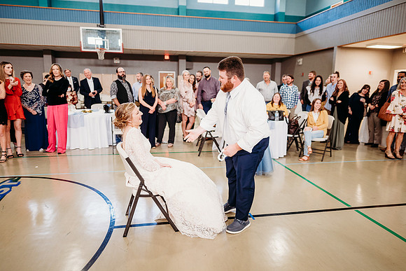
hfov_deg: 73.7
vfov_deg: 53.2
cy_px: 136
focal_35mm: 24
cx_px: 203
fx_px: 271
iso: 1250
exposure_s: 1/125
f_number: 2
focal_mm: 24
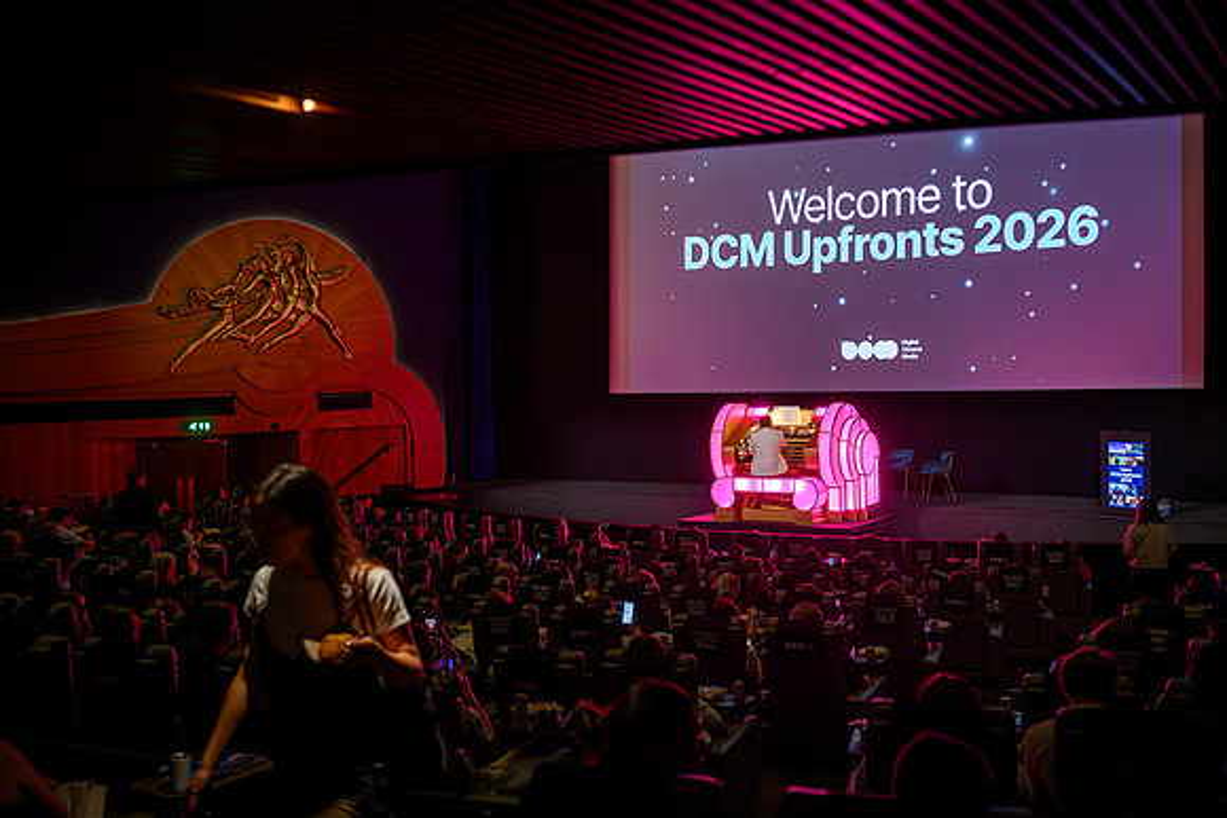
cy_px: 409
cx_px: 614
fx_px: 1212
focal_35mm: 36
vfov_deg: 37.3
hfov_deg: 53.7
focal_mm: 35
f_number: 2
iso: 900
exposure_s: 1/125
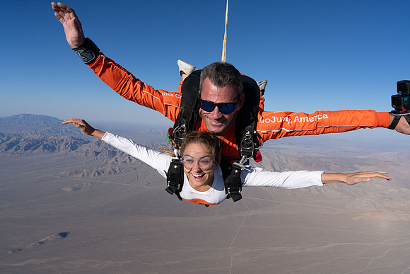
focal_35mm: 24
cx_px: 205
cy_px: 137
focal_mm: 24
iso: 800
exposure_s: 1/2000
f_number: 11
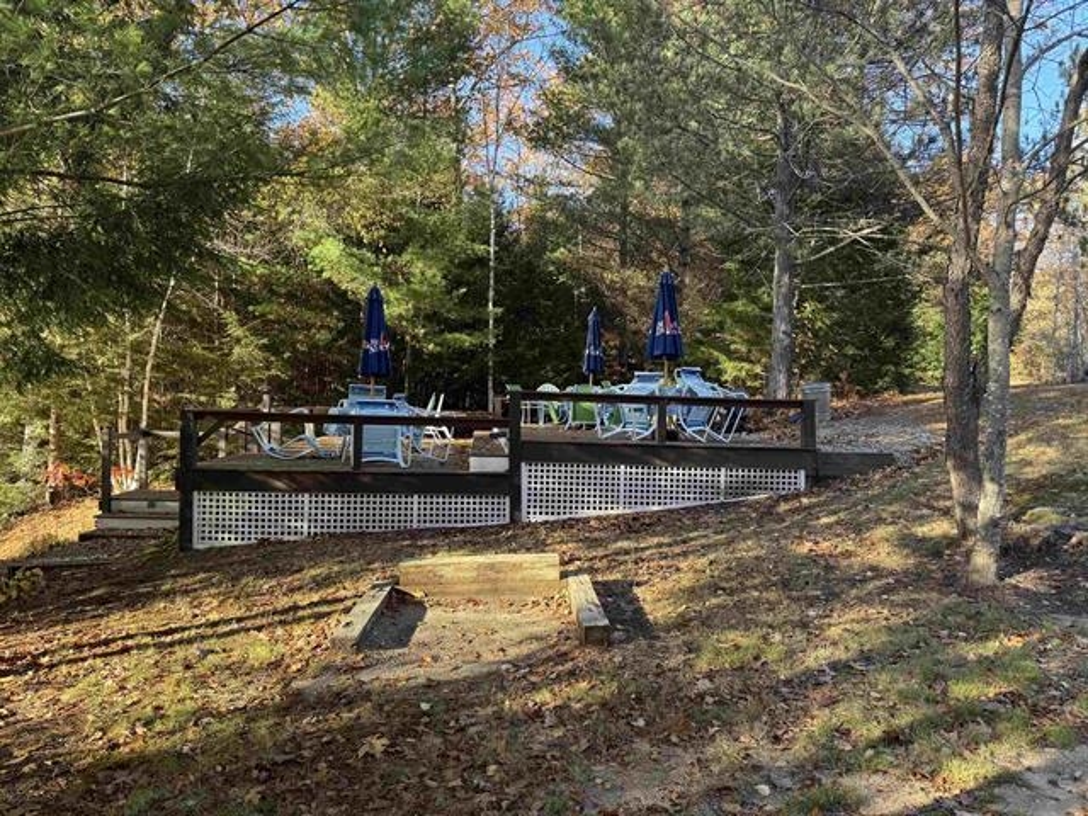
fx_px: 754
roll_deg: -1.4
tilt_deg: -1.2
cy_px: 408
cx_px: 544
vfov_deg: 56.8
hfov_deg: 71.6
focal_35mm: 24
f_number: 1.78
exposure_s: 1/218
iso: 64
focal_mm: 6.76
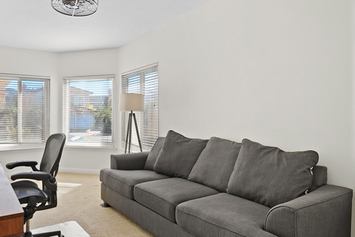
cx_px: 127
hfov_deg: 70.0
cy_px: 118
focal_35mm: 25
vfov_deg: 51.3
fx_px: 247
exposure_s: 1/15
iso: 100
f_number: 4
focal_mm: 16
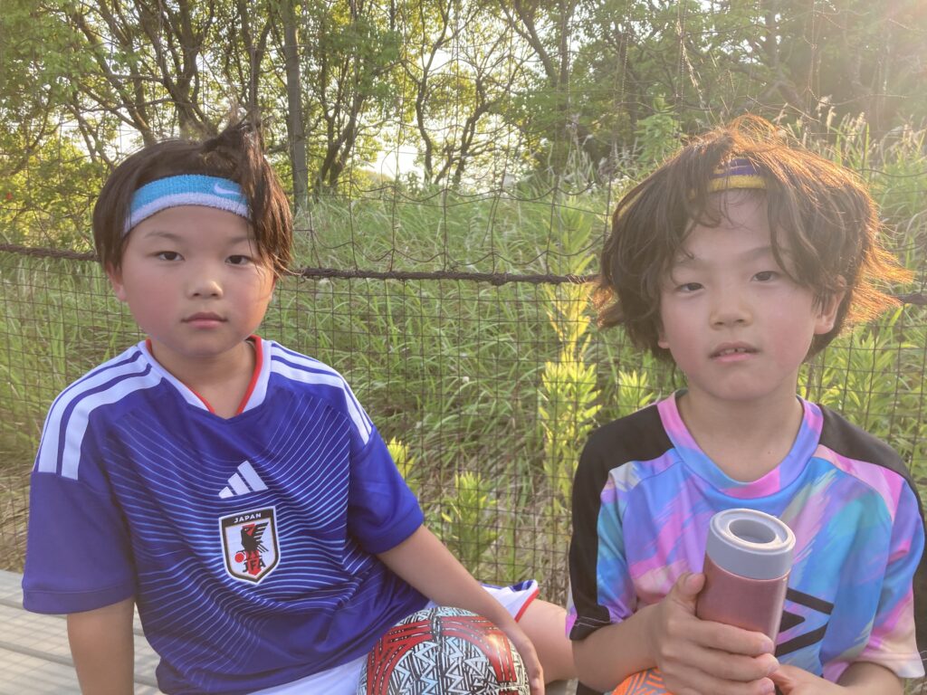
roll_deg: +1.5
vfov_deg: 49.7
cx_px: 464
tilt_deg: -8.0
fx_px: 750
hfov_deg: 63.4
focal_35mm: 28
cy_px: 348
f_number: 1.8
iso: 20
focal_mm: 3.99
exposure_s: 1/224
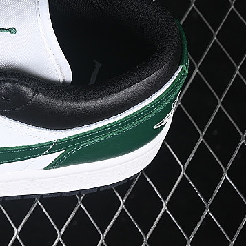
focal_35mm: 193
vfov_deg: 9.0
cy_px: 11
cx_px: -92
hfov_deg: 8.9
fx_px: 1552
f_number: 6.3
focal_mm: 50
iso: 160
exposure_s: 1/60
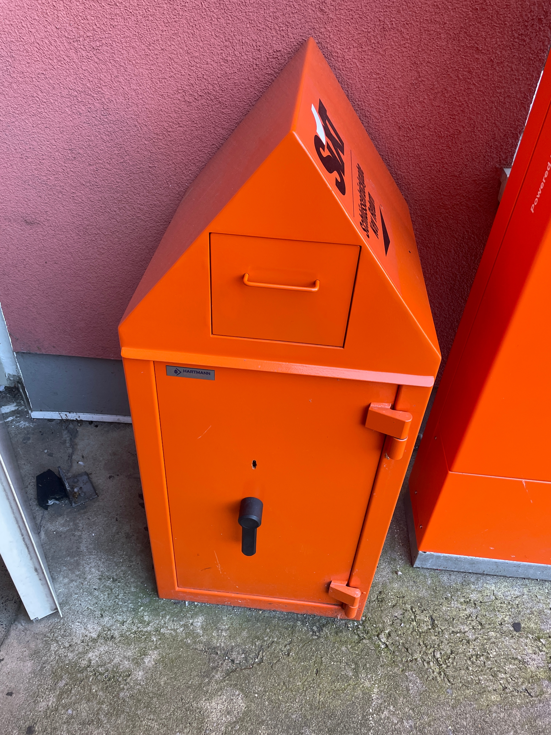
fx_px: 552
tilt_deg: -35.7
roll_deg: -4.0
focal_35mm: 26
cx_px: 276
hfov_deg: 53.1
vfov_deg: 67.3
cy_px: 368
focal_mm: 4.2
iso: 80
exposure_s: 1/121
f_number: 1.6
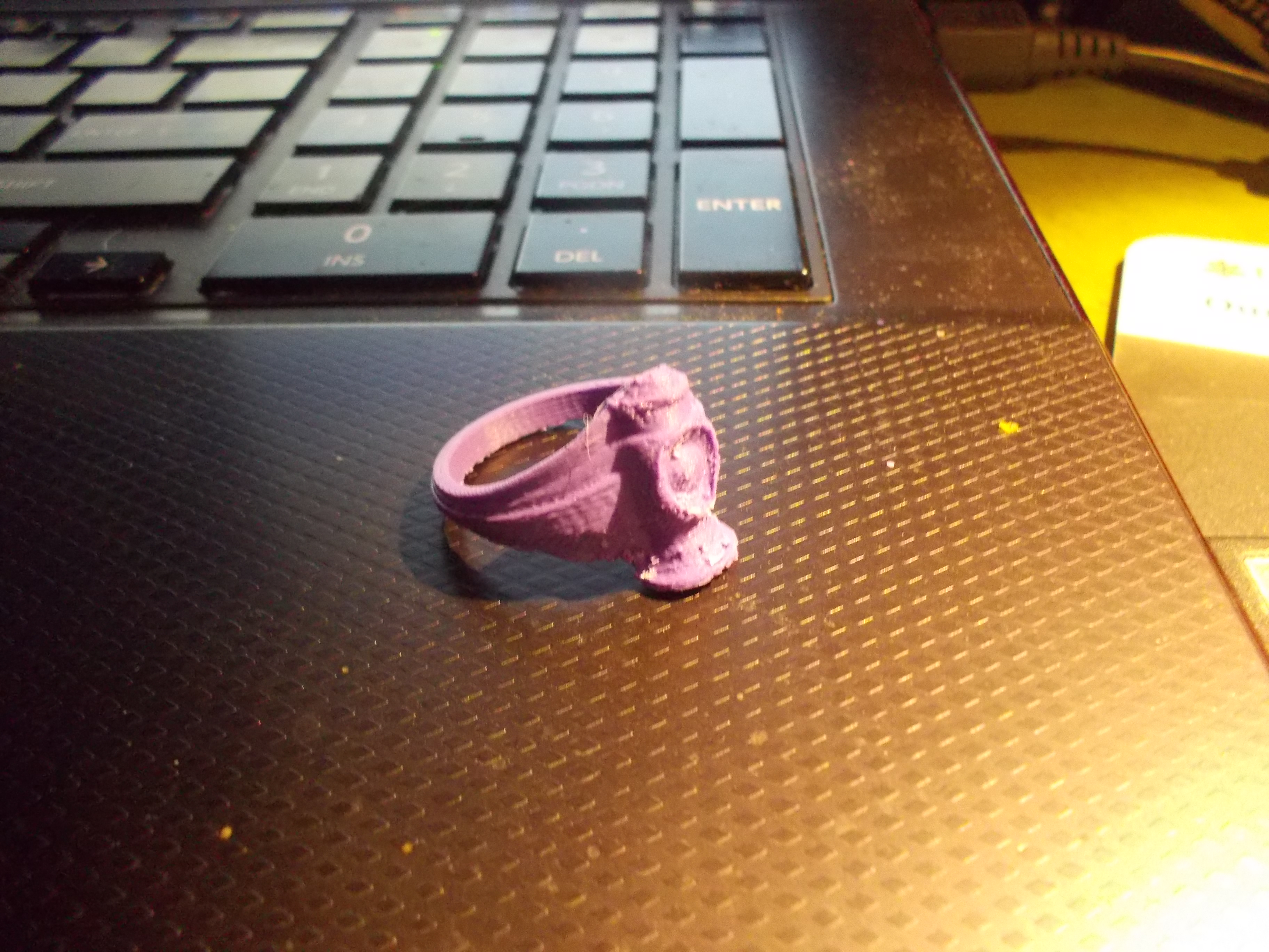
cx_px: 634
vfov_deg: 48.2
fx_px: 1063
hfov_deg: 61.7
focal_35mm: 29
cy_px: 476
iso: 400
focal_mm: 4.1
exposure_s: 1/13
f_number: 3.3
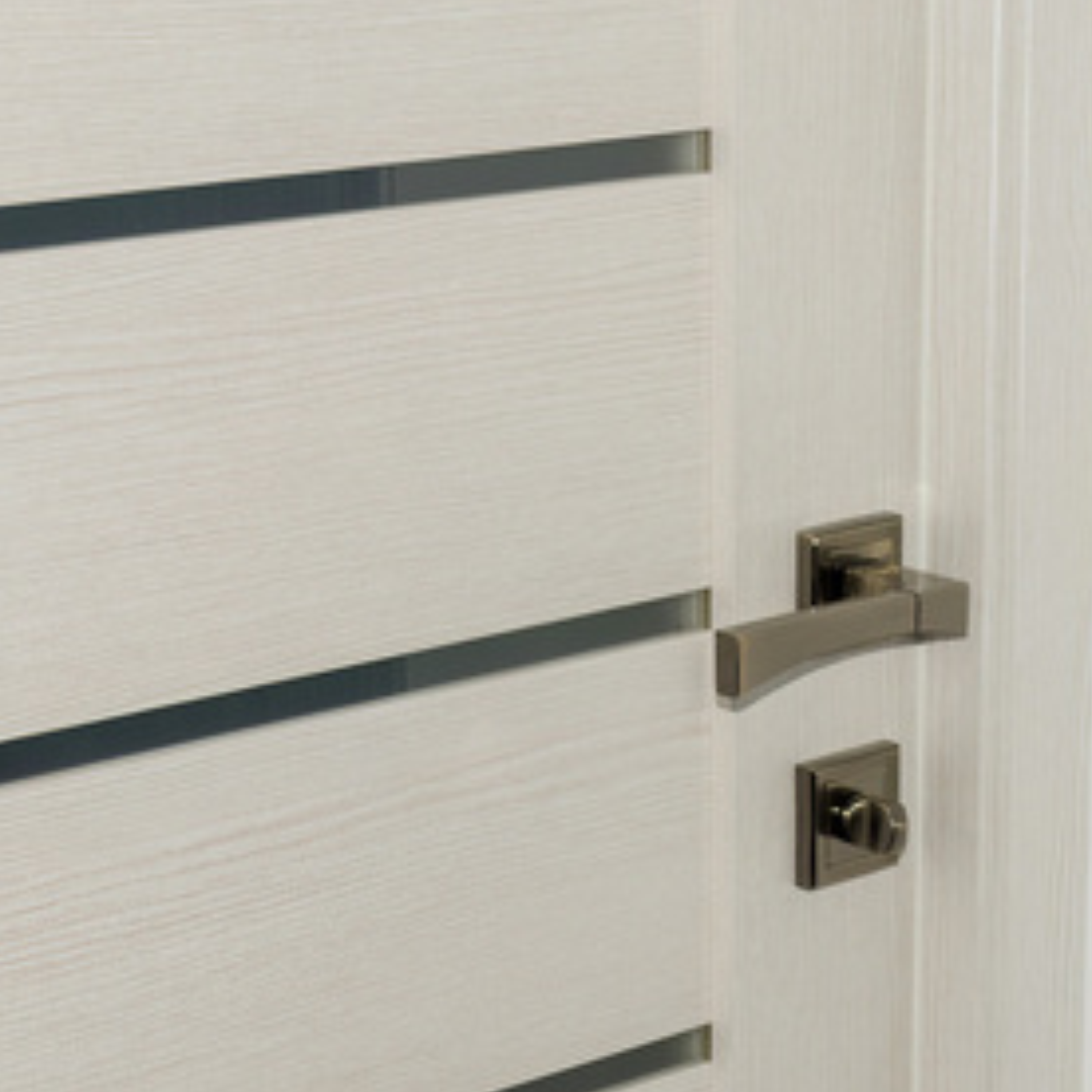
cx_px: 615
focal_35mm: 97
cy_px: 586
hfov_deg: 17.9
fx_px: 3459
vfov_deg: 17.9
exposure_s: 1/60
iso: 100
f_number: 5
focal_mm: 35
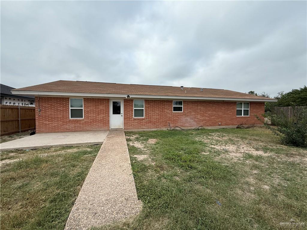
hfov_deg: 102.1
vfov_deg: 85.7
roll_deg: +0.4
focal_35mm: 14
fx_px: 124
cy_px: 115
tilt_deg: -1.1
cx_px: 154
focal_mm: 2.22
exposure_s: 1/664
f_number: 2.2
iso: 50
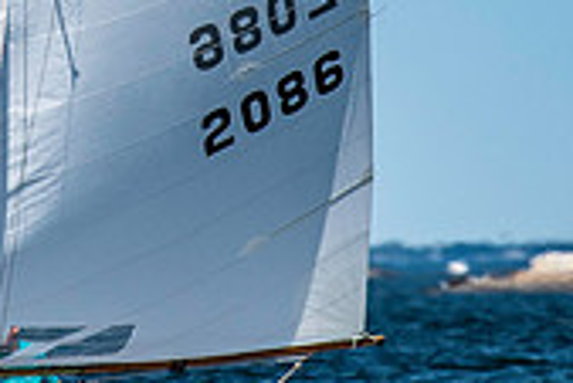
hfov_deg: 1.3
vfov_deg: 0.9
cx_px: 64
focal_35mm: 1544
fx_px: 24596
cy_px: -130
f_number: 5
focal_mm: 300
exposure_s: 1/5000
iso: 500
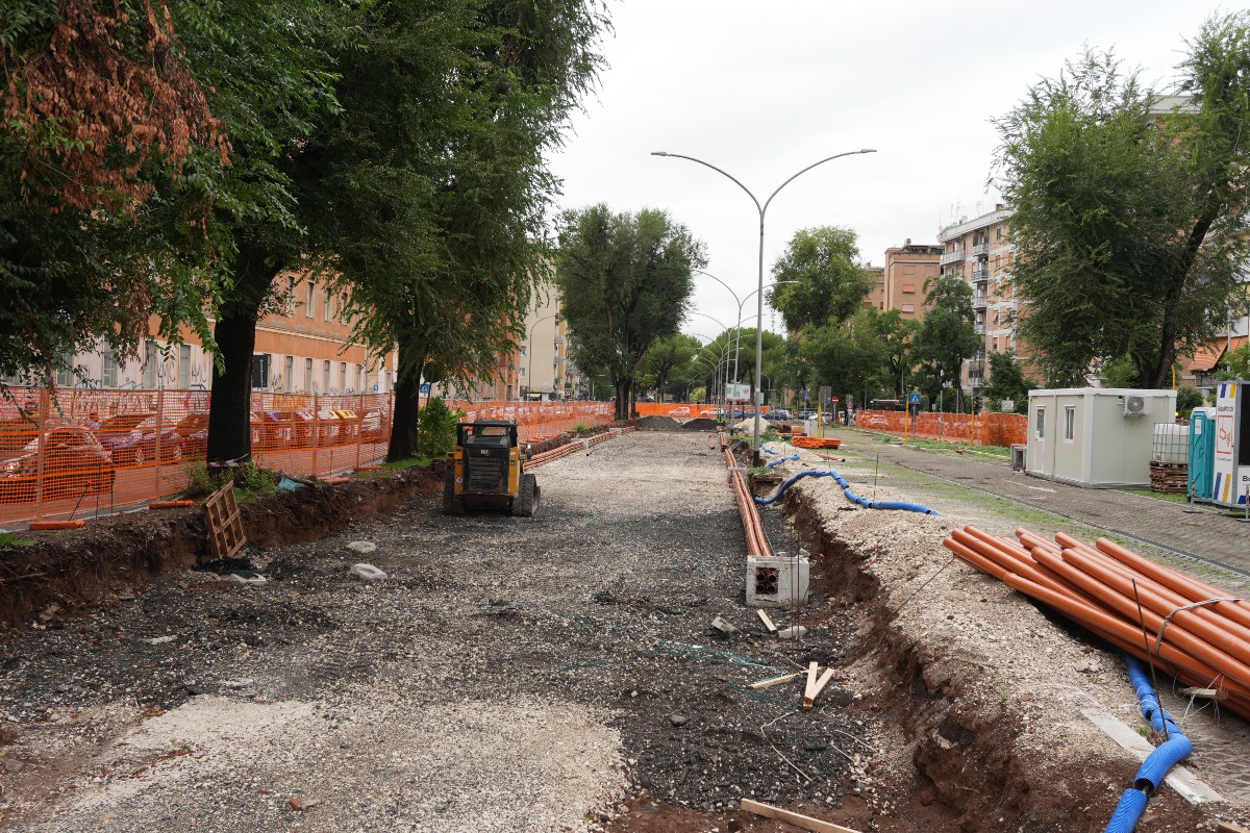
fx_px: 1198
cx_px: 625
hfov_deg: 55.1
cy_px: 416
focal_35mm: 34
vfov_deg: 38.4
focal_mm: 23
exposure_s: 1/200
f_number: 4.5
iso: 100
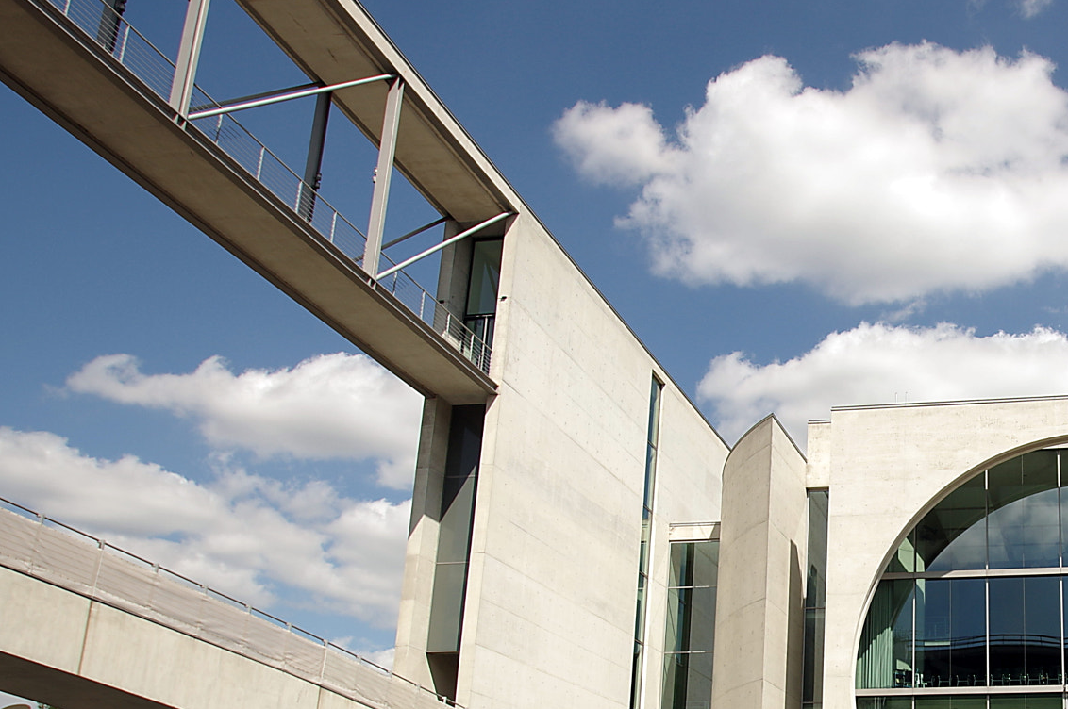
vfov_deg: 34.0
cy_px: 561
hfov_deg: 45.8
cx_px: 965
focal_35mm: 38
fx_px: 1126
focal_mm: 13.75
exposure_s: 1/500
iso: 100
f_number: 7.1
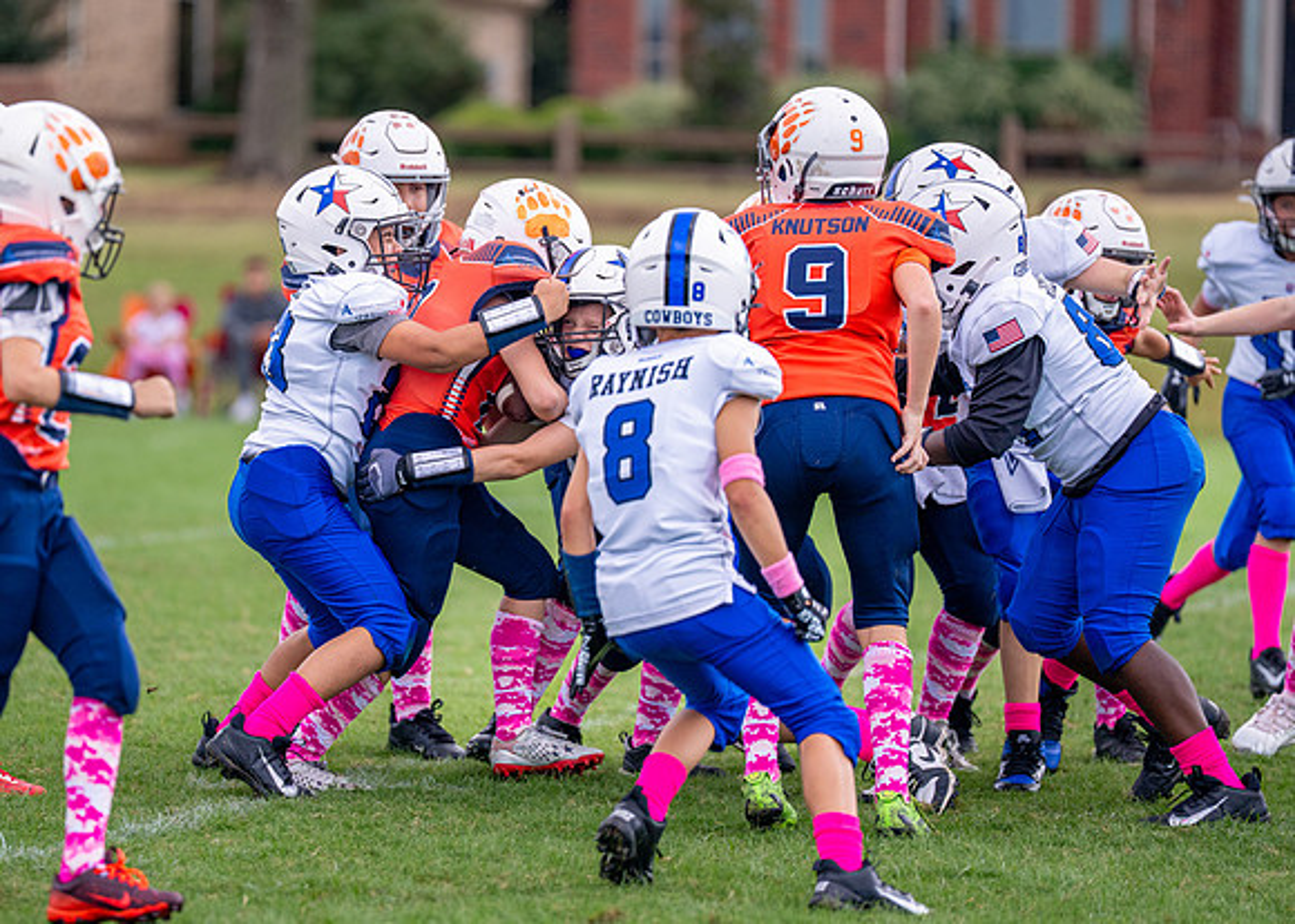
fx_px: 8978
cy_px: 430
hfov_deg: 8.2
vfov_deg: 5.9
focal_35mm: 244
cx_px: 514
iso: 400
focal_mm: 200
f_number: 2.8
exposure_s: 1/3200
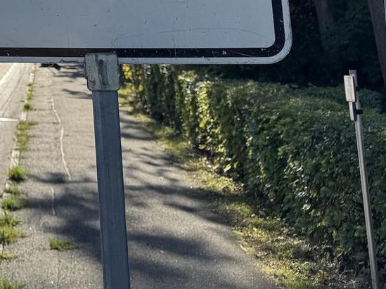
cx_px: -137
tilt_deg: +12.8
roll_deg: -2.7
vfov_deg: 15.7
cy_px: -181
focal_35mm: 84
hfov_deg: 20.9
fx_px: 936
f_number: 1.78
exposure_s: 1/1767
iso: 80
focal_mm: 6.76
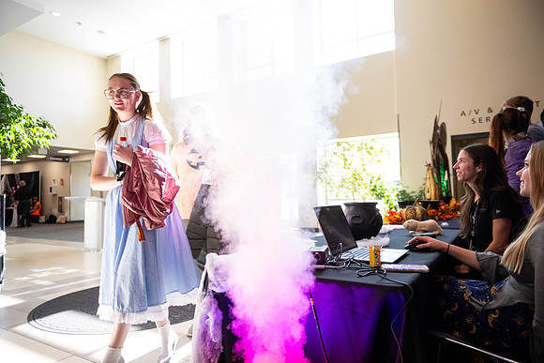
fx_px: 363
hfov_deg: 73.7
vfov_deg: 53.2
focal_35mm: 24
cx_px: 272
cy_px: 182
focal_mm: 24
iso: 3200
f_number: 2.8
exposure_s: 1/1600
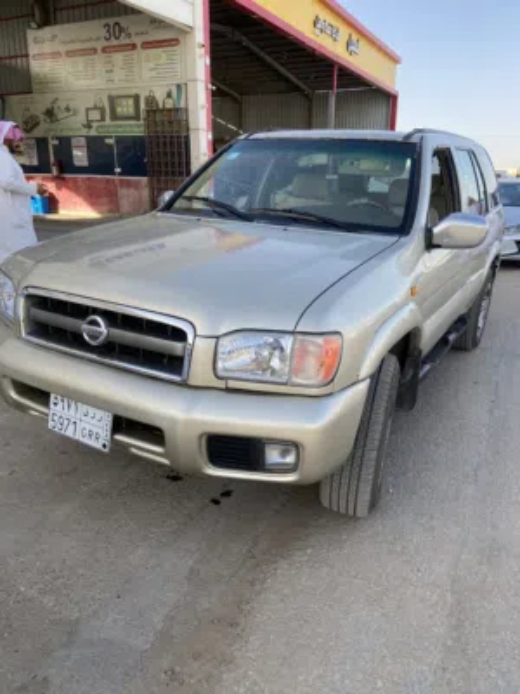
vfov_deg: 67.3
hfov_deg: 53.1
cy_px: 347
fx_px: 521
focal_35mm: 26
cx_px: 260
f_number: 1.8
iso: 32
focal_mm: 4.25
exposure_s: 1/693
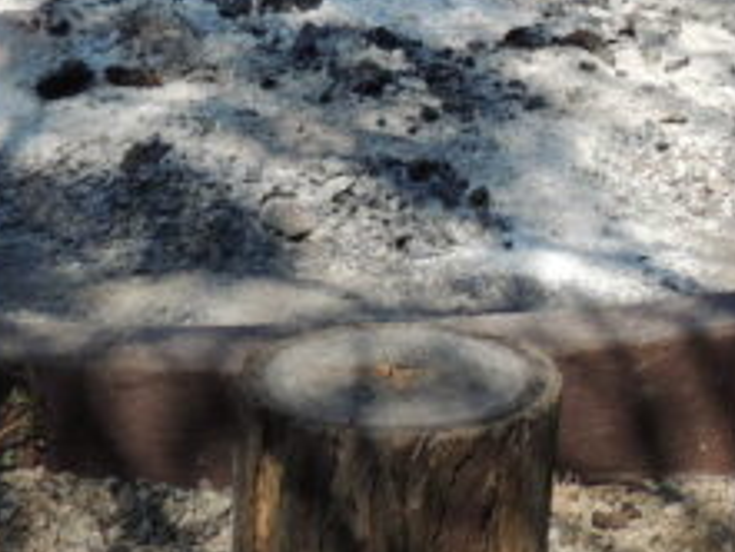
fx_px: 2953
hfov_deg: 14.1
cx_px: 589
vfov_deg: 10.4
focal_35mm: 139
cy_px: -209
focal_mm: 7.1
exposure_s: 1/800
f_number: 3.3
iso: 100
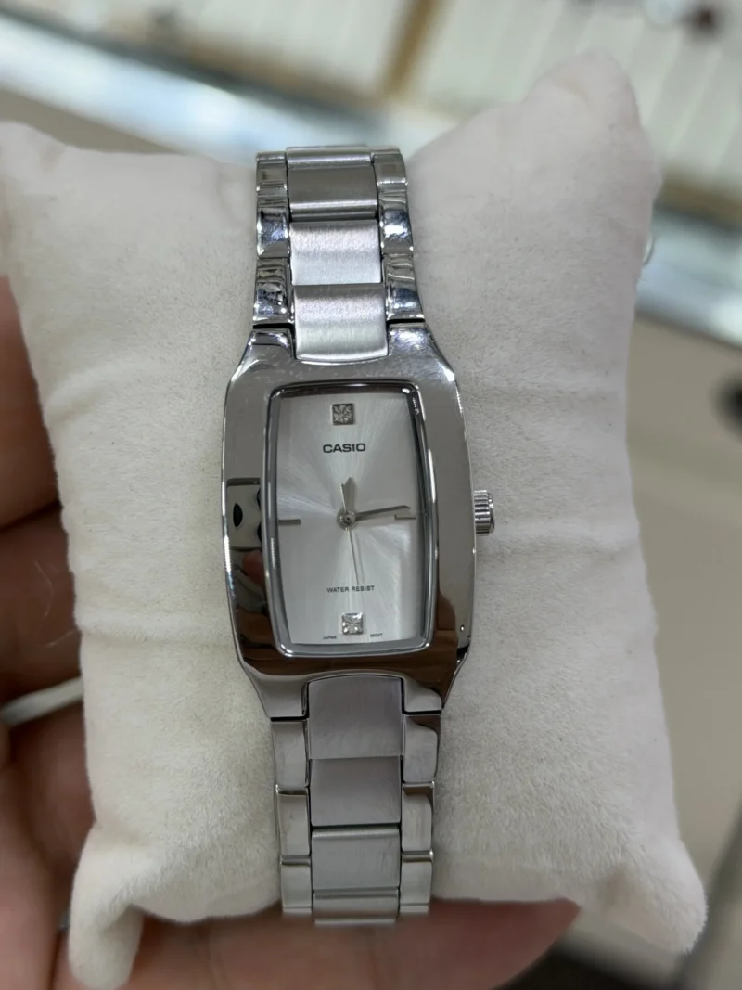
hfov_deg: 30.3
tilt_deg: -62.7
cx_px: 371
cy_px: 495
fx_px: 1372
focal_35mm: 48
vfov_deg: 39.7
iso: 64
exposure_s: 1/484
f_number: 1.78
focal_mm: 6.76
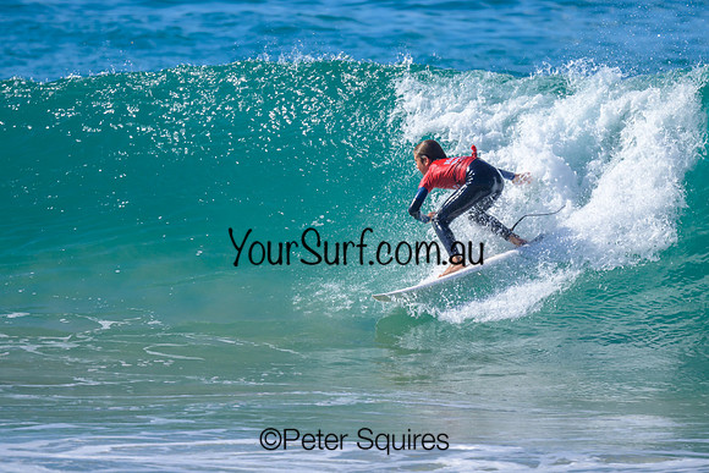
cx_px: 423
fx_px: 21637
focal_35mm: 1098
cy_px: 166
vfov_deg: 1.3
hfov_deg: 1.9
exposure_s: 1/2000
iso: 400
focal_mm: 800
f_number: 6.3
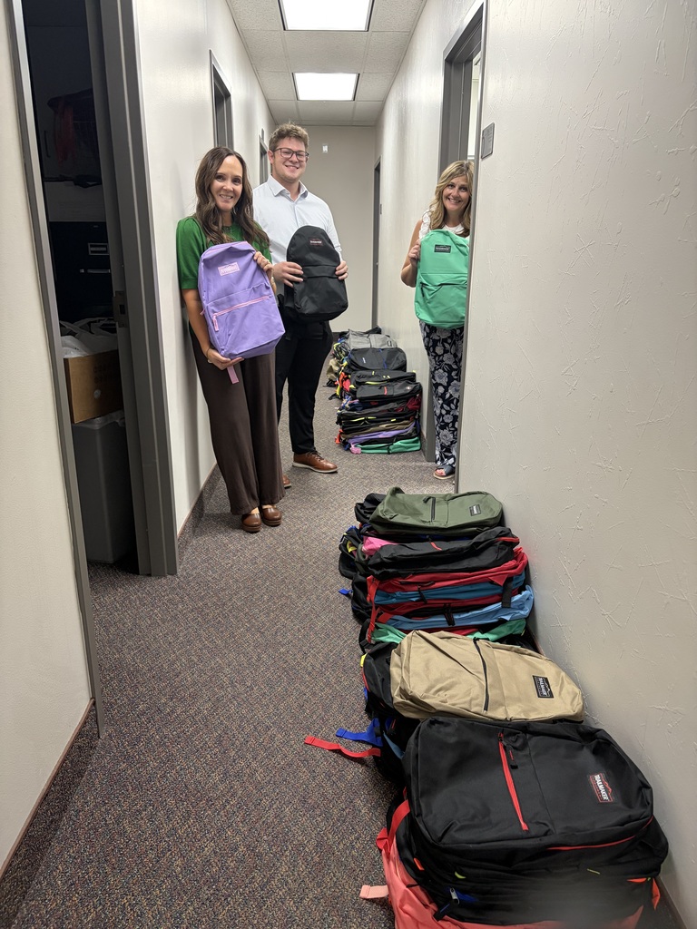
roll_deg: -0.6
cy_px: 464
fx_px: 698
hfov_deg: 53.1
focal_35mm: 26
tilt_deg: -16.5
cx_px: 348
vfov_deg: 67.3
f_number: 1.6
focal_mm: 5.96
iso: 200
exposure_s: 1/58
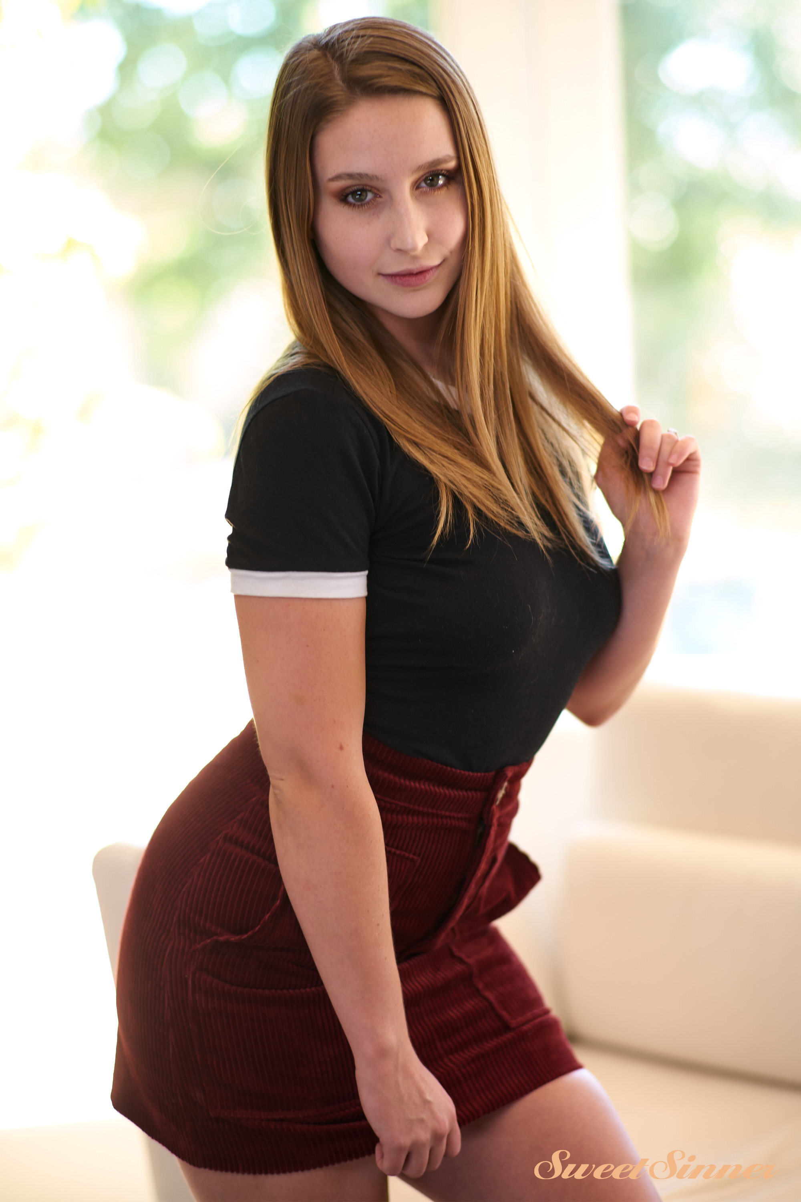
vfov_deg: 23.9
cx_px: 400
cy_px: 601
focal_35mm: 85
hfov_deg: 16.1
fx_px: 2837
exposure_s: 1/160
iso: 200
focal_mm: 85
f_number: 2
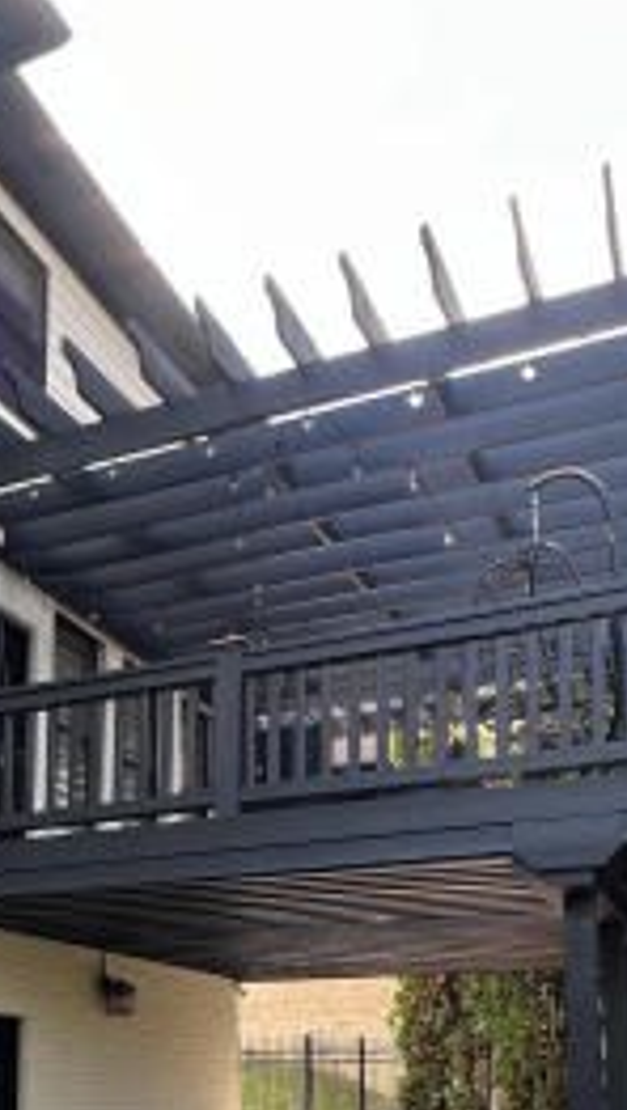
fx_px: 1061
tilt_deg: +5.3
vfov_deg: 50.1
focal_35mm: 36
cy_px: 966
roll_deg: -0.2
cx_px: 231
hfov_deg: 32.8
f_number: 1.8
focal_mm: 1.57
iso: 64
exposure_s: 1/99
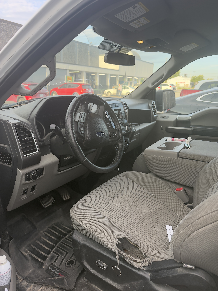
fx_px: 202
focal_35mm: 24
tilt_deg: -15.2
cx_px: 109
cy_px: 146
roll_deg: -0.1
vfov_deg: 71.6
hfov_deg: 56.8
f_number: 1.78
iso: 80
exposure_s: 1/182
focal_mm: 6.76
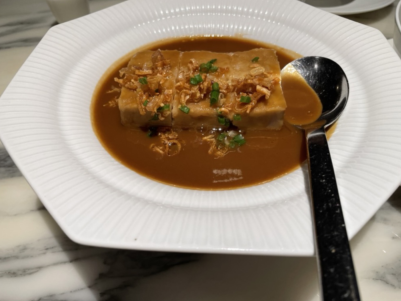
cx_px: 202
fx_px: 313
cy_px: 151
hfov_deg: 65.3
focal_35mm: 27
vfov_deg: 51.4
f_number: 1.6
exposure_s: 1/121
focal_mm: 4.2
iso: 125
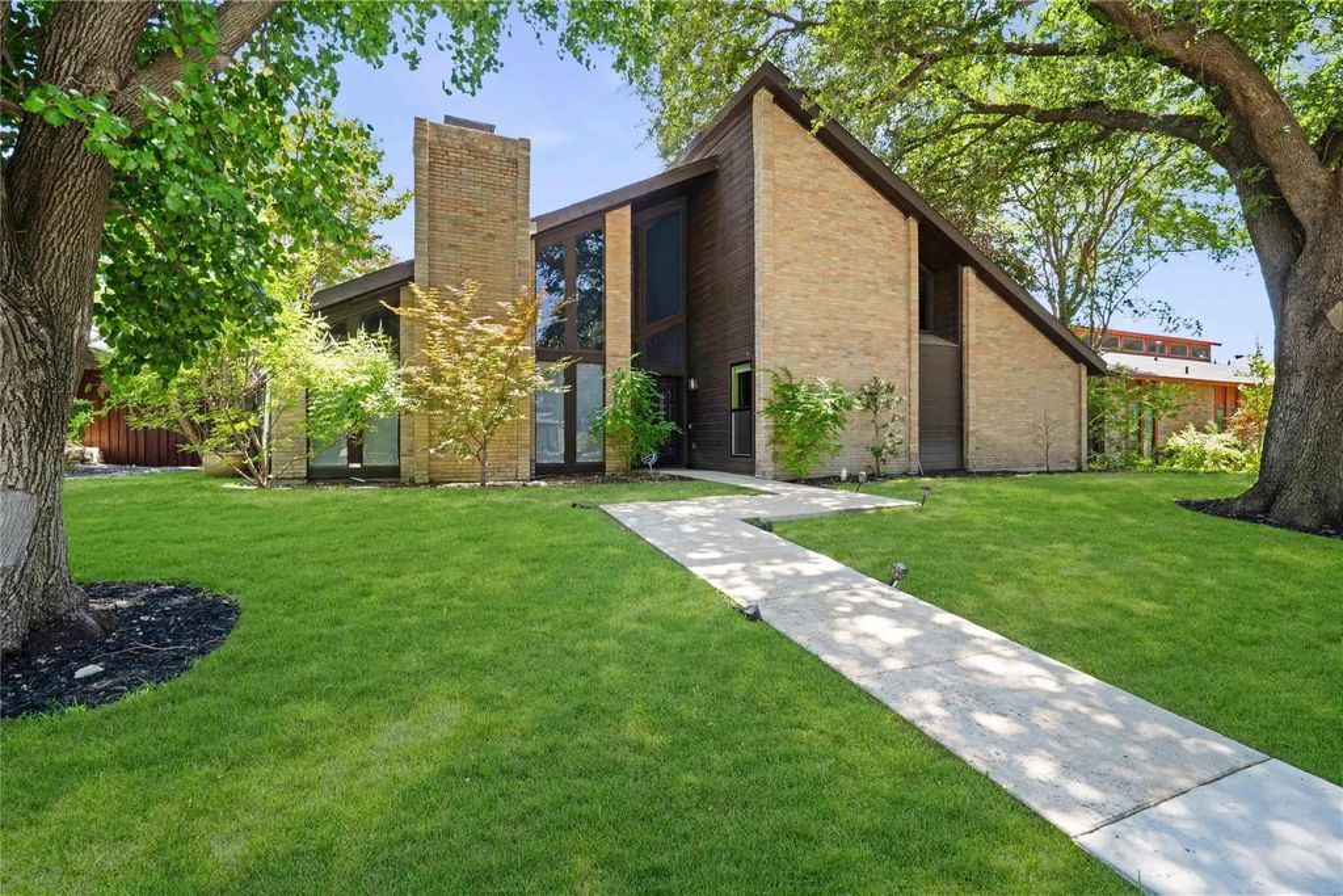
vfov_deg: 73.8
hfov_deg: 96.7
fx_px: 597
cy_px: 448
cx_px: 672
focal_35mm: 16
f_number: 11
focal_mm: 16
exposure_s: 1/10
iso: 100
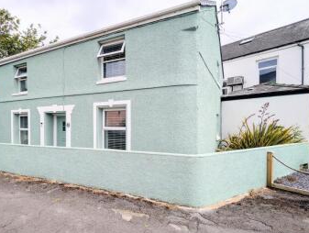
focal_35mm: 20
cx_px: 125
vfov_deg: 66.1
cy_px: 123
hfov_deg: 80.8
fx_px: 179
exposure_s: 1/2114
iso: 50
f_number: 2.2
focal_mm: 2.35
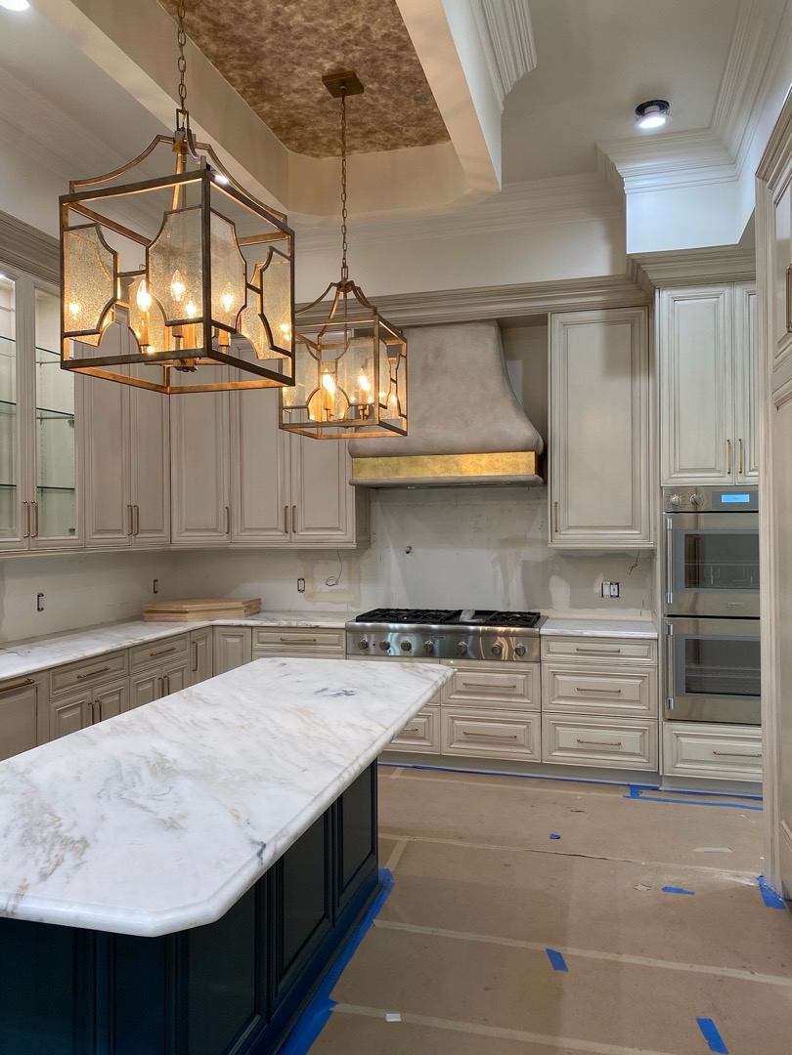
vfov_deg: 67.3
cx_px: 396
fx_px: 793
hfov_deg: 53.1
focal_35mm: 26
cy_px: 528
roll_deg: -0.1
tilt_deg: +0.6
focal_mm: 4.25
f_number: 1.8
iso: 80
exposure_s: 1/60
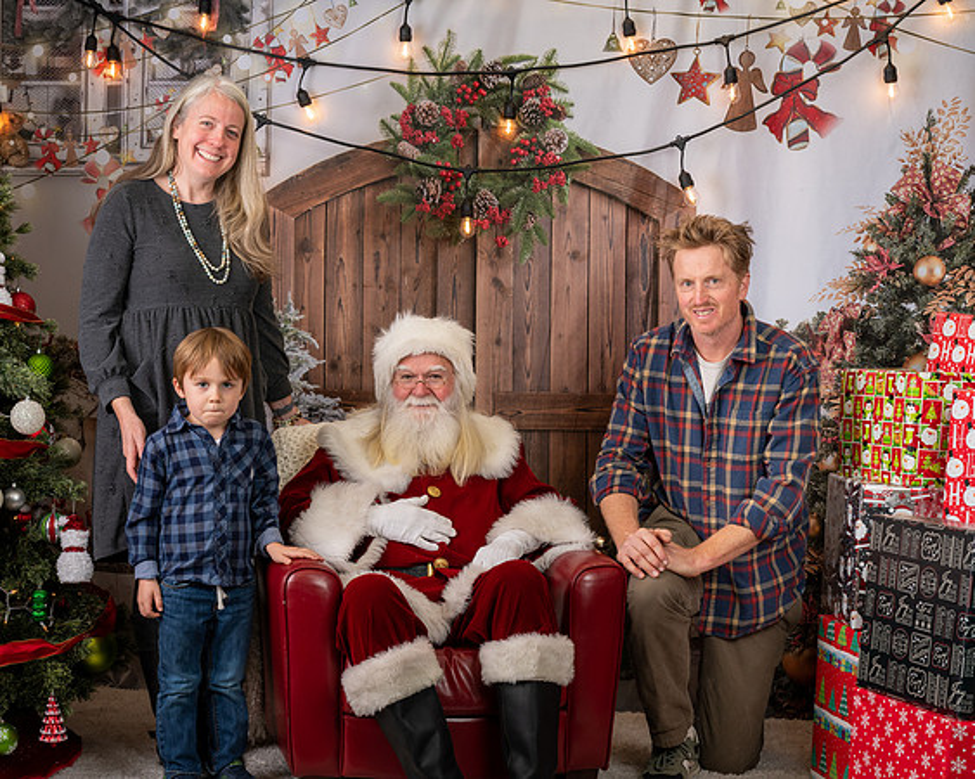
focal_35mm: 63
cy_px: 437
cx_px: 348
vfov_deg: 24.0
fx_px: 1828
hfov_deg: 29.7
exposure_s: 1/100
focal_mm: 50
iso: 100
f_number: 9
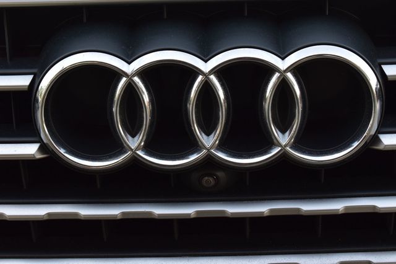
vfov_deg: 16.5
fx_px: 907
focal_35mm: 82
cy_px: 132
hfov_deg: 24.6
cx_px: 198
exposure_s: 1/50
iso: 400
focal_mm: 55
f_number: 8
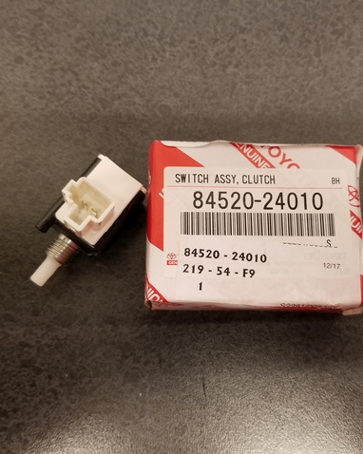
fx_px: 457
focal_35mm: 34
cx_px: 198
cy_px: 227
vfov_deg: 52.9
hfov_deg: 43.3
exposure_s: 1/30
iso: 200
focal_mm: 4.3
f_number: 1.7
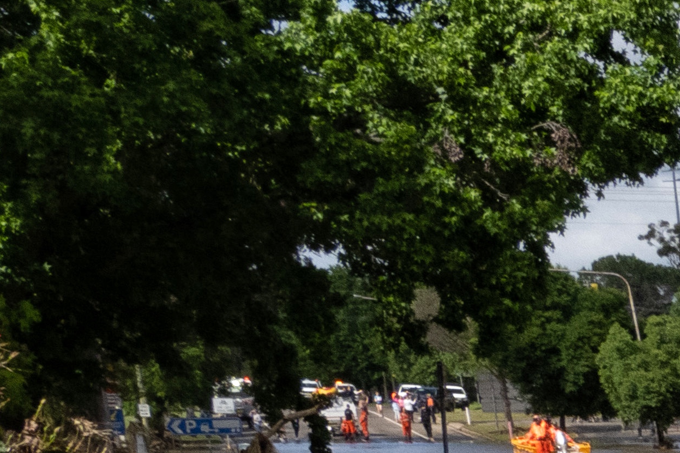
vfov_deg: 6.4
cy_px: 1438
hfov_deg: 8.5
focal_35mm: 192
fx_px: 3626
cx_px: 2188
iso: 800
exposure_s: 1/400
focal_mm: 29
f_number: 22
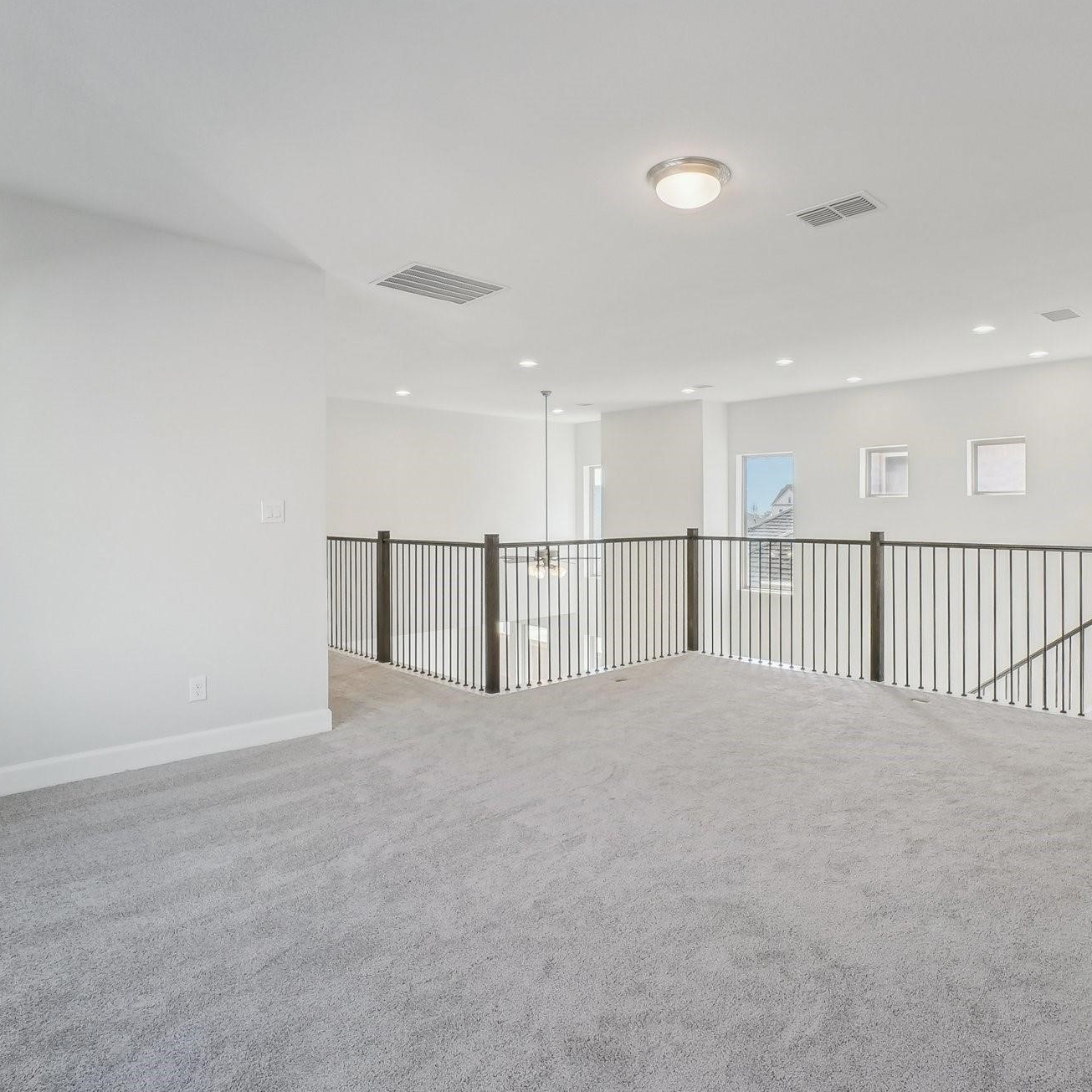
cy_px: 553
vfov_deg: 74.8
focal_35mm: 20
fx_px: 714
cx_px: 634
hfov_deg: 74.3
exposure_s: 1/160
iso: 400
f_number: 9
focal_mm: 10
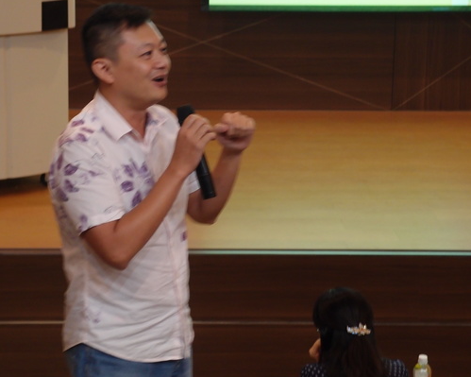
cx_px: 148
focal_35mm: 126
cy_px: 152
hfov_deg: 15.2
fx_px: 1756
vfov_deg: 12.2
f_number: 2.4
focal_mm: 19.84
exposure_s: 1/13
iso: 200
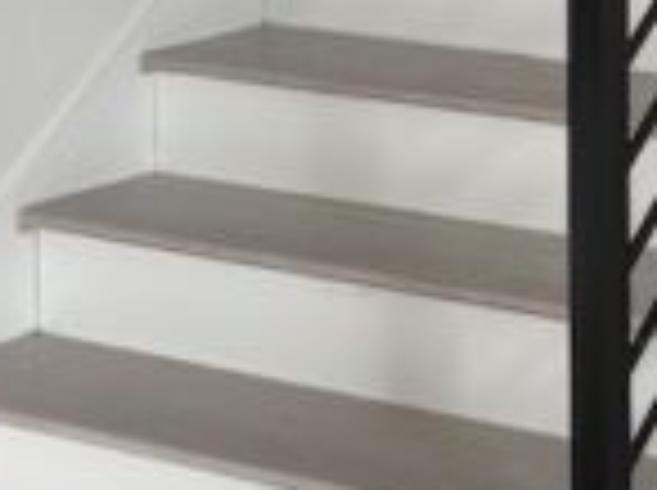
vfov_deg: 10.4
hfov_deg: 13.8
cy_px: -238
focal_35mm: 137
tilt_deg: -5.3
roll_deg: +1.0
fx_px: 2596
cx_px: 873
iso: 64
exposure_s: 1/122
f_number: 1.6
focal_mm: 5.96
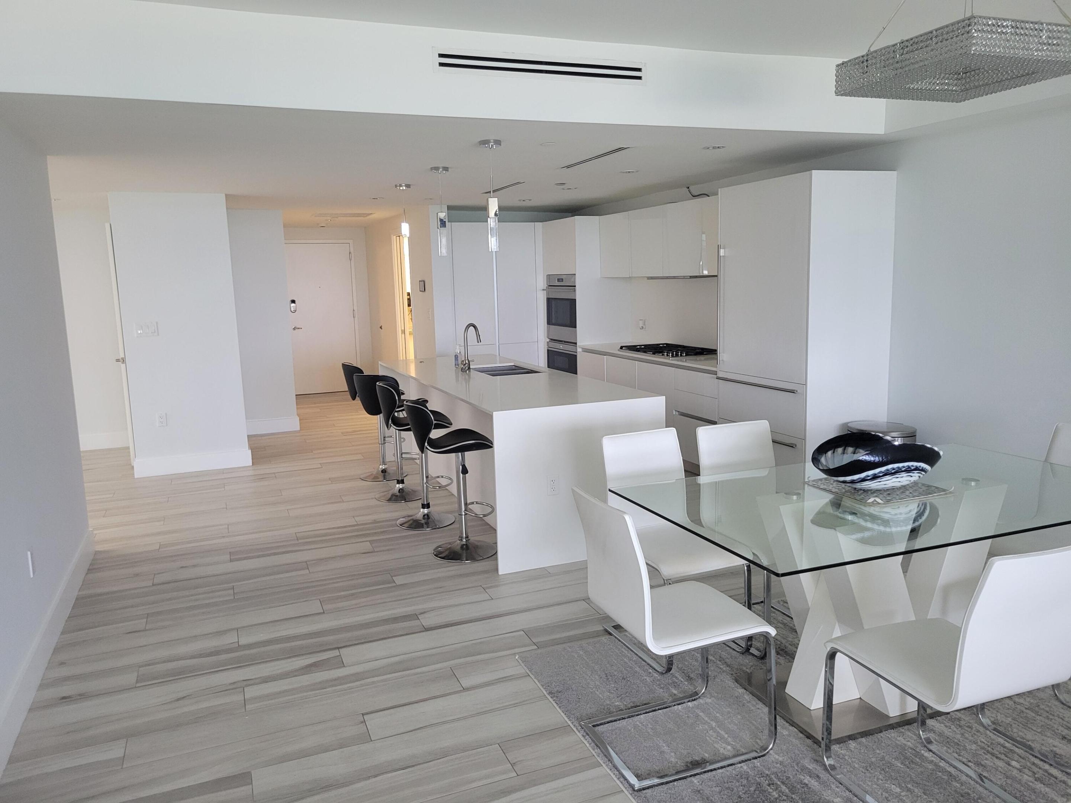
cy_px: 402
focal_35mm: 26
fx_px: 804
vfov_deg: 53.1
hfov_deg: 67.3
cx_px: 536
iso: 320
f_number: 1.8
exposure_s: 1/120
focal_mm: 5.4
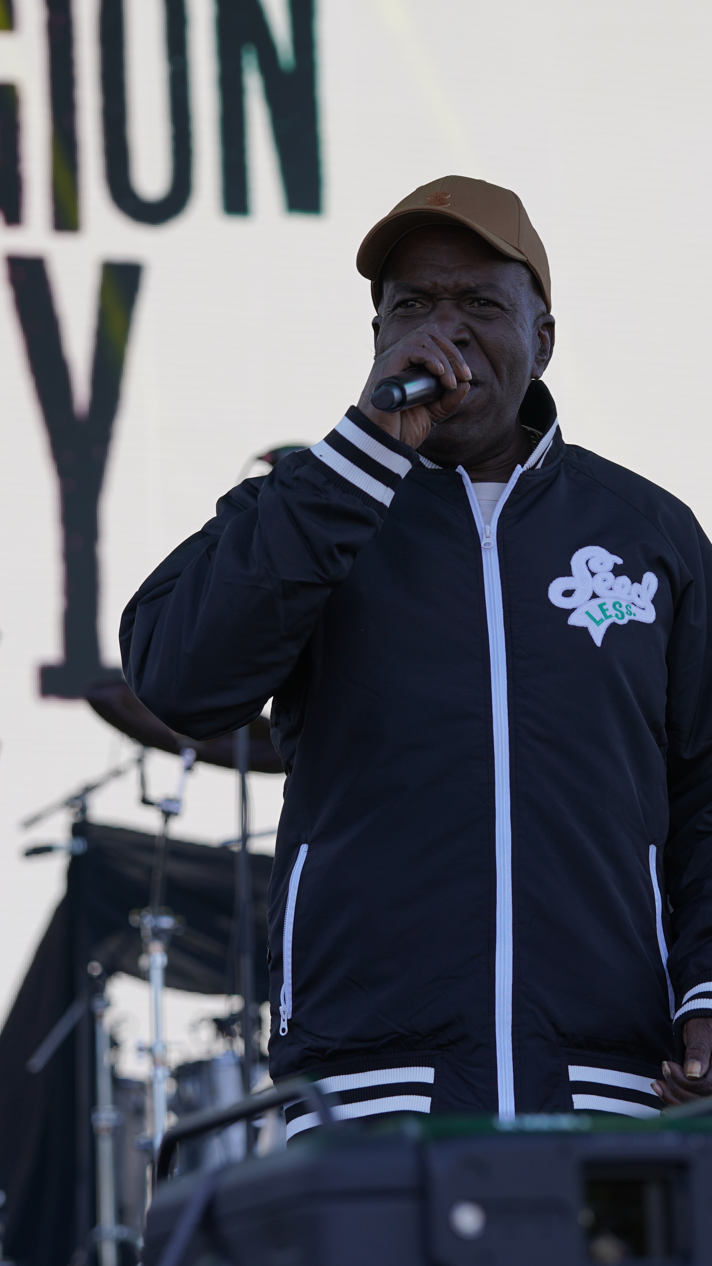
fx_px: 5505
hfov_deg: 7.4
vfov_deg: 13.1
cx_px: 500
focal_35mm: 164
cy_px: 634
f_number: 4
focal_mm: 104
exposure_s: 1/250
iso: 100
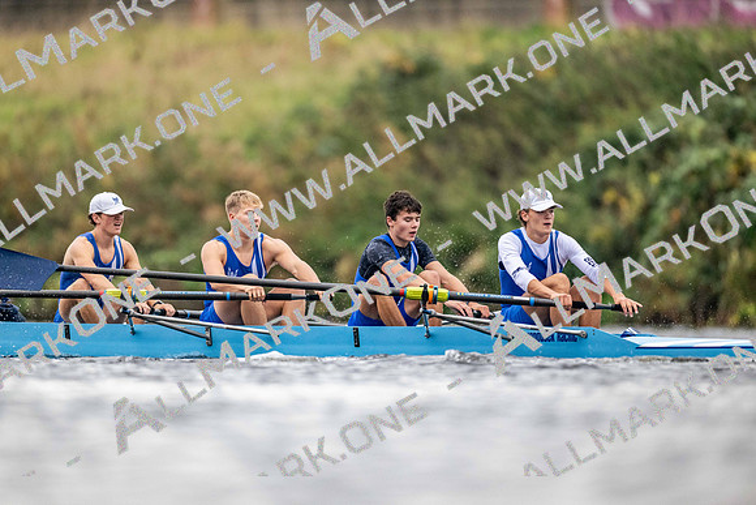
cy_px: 252
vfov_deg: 2.3
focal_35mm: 600
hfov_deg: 3.4
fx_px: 12602
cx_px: 378
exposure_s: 1/2500
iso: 3600
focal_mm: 600
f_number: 4
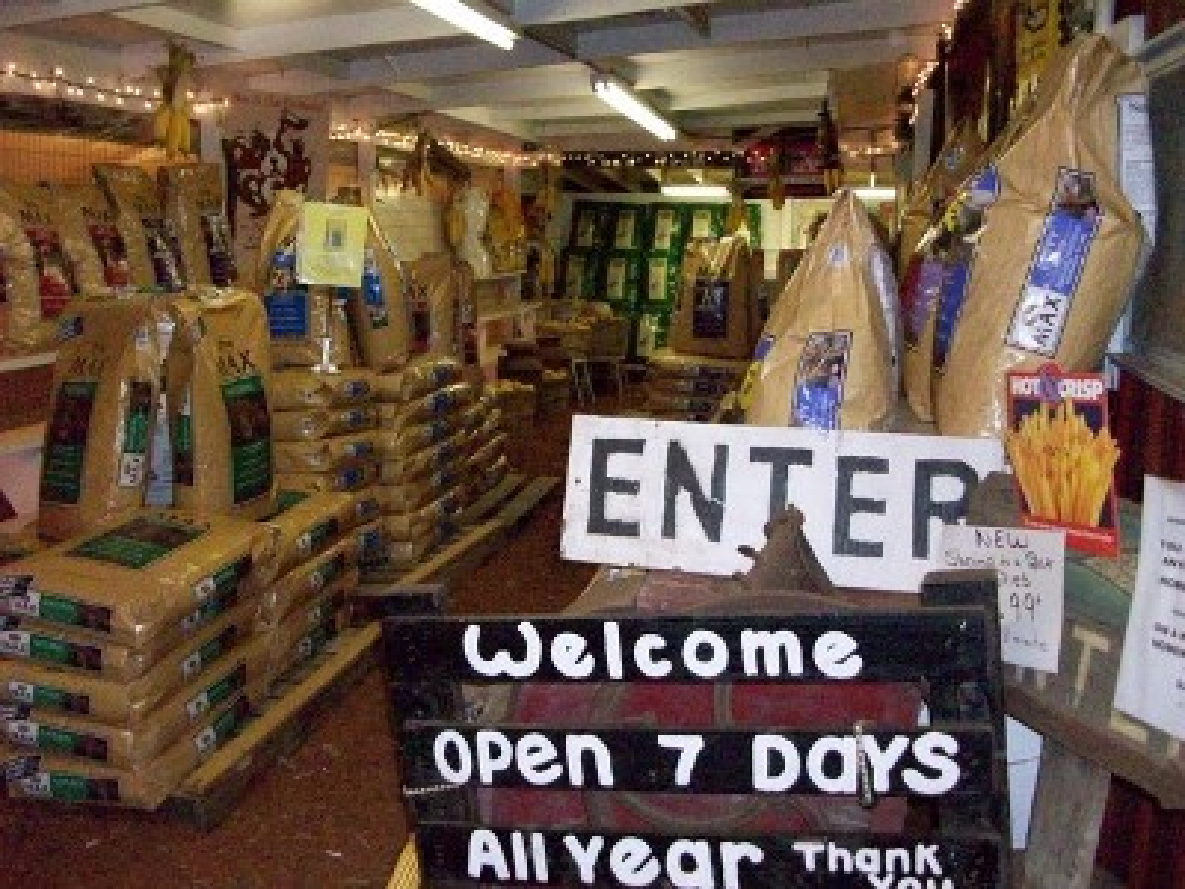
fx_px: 1164
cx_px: 592
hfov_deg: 54.0
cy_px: 444
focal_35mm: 34
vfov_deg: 41.8
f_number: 2.8
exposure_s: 1/64
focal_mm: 5.7
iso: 800
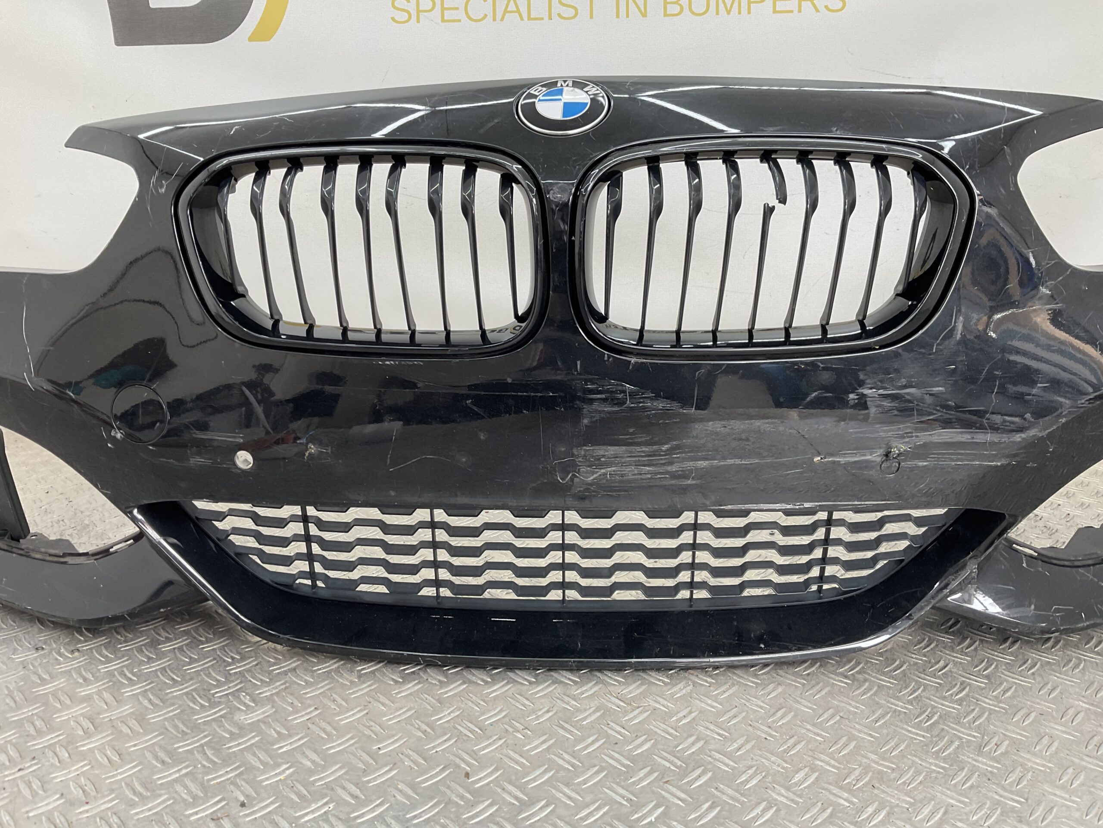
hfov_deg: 61.7
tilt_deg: -16.7
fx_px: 924
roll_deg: -1.6
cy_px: 414
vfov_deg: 48.2
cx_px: 552
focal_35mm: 29
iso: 32
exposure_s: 1/120
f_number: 1.8
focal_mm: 3
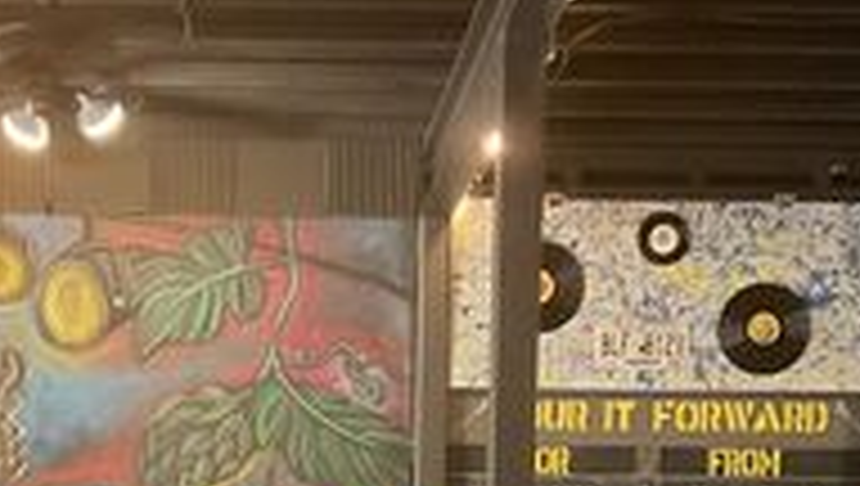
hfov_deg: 21.5
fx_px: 2260
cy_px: 774
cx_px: 306
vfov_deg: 11.6
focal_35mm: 99
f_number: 1.8
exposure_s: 1/30
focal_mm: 3
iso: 250
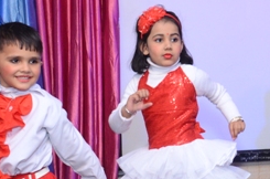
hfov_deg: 16.7
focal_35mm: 118
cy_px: 151
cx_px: 323
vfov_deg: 11.5
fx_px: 879
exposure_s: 1/125
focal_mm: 25
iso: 1000
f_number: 6.3
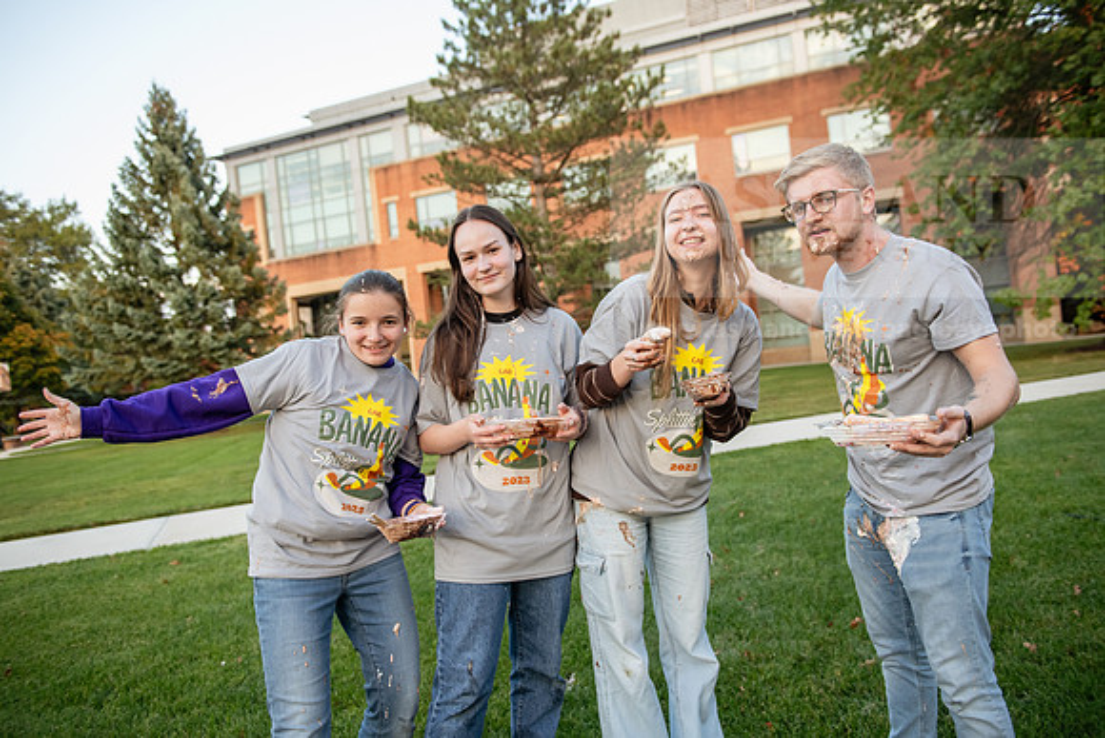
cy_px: 369
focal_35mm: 28
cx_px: 552
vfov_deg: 46.4
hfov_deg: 65.5
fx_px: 860
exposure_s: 1/320
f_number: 3.2
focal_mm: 28
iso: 800
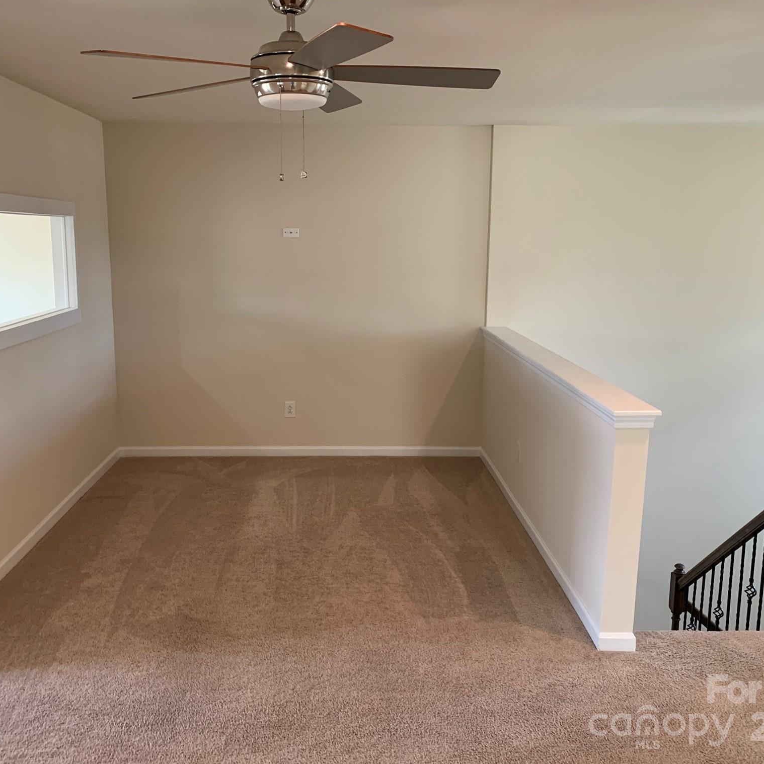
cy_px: 382
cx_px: 358
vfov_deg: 52.5
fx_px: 774
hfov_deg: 52.5
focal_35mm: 31
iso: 125
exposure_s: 1/60
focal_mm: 4.25
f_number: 1.8
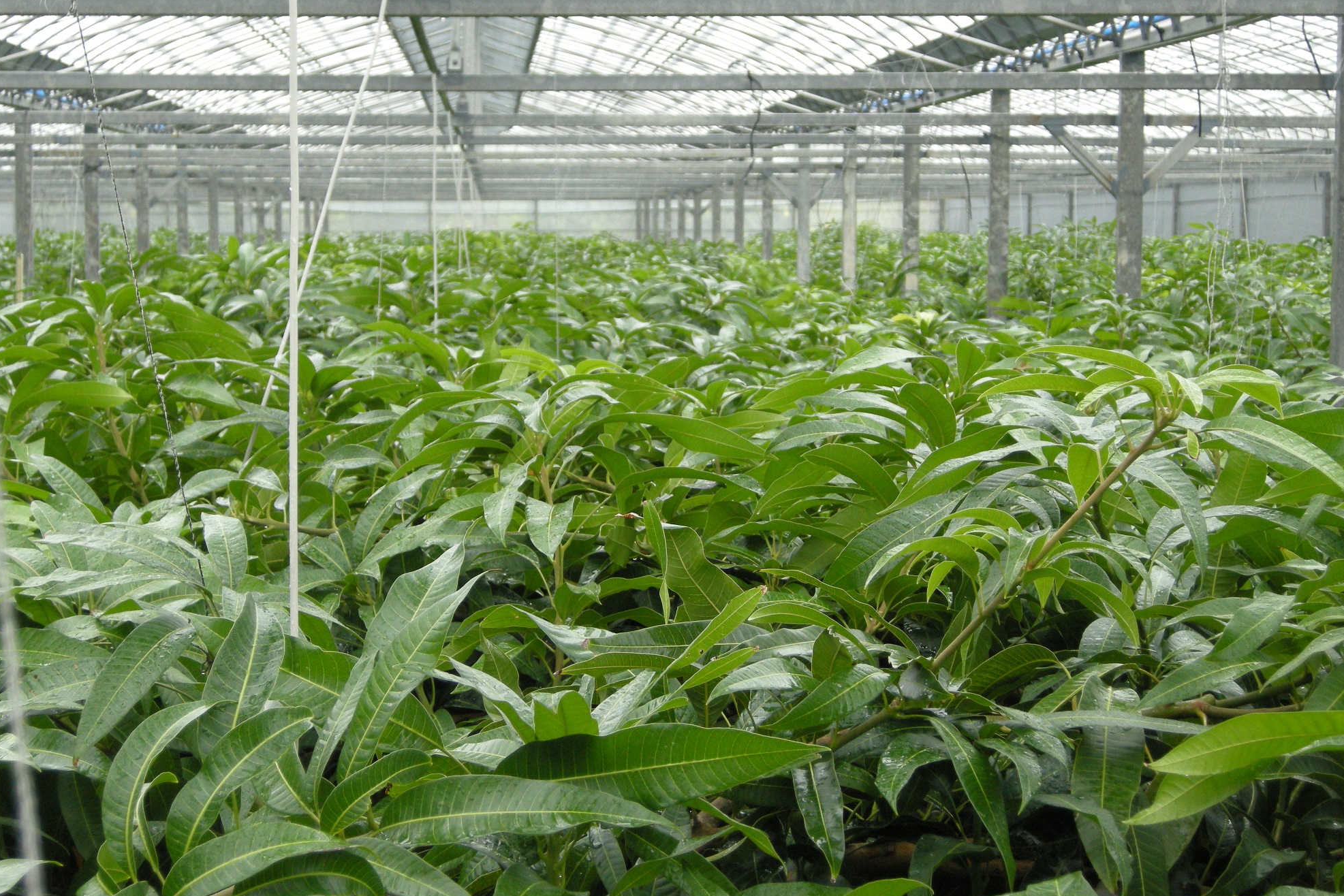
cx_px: 678
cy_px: 398
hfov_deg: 26.0
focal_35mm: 78
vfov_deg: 17.5
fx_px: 2912
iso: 197
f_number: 3.9
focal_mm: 15.7
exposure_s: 1/71.1
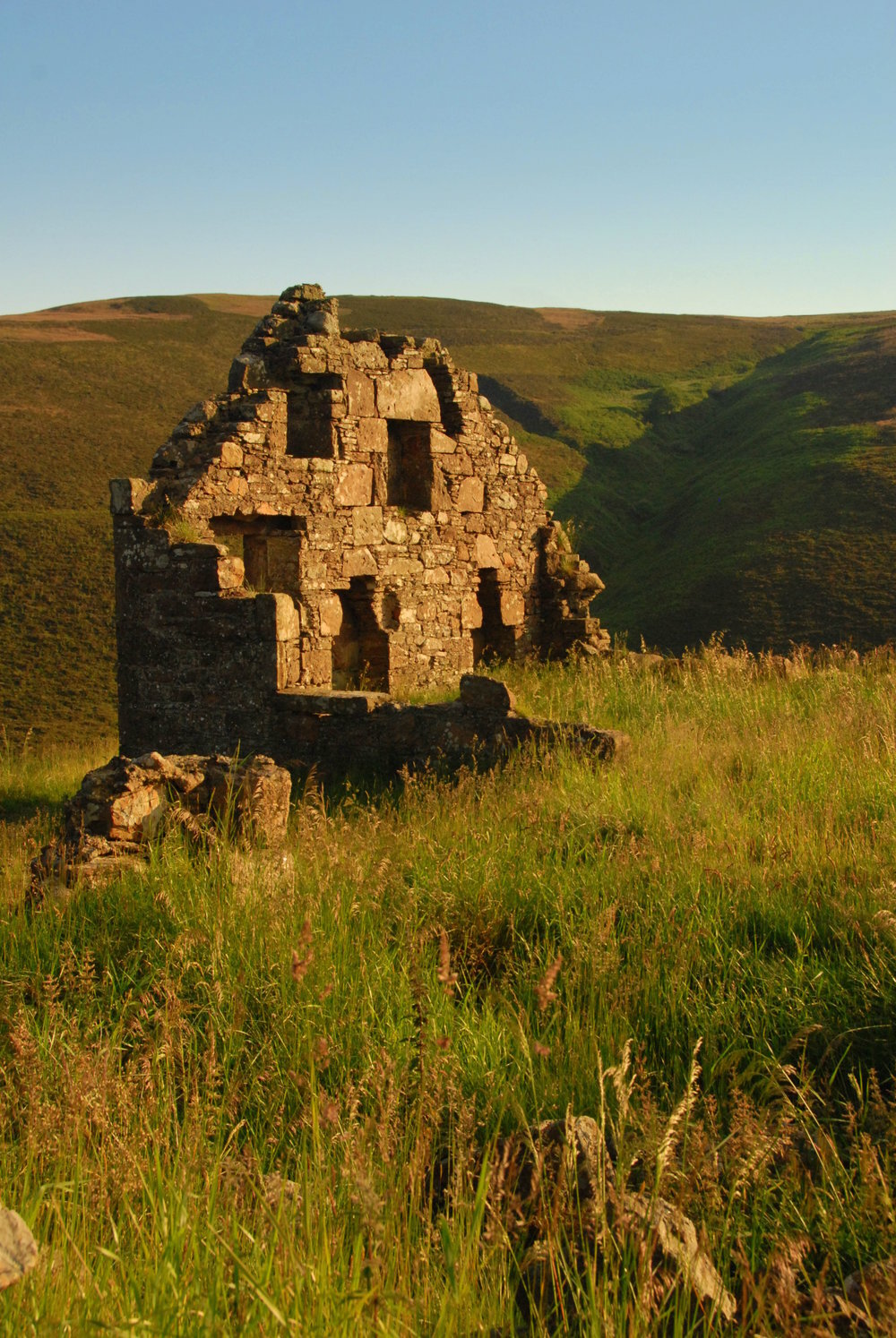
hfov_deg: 28.1
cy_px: 669
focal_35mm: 48
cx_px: 448
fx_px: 1787
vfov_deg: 41.1
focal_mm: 32
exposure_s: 1/320
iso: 800
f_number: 9
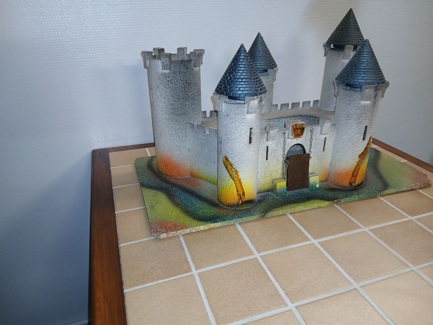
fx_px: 325
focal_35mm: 26
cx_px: 216
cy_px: 162
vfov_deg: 53.1
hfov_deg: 67.3
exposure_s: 1/50
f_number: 1.8
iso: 100
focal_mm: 3.98
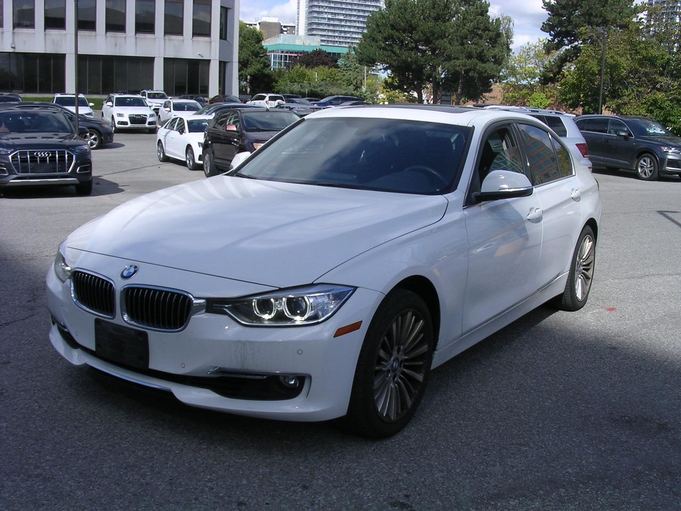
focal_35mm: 38
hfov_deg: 49.0
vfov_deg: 37.7
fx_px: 748
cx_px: 340
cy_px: 256
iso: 100
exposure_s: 1/299
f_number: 5.6
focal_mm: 5.8
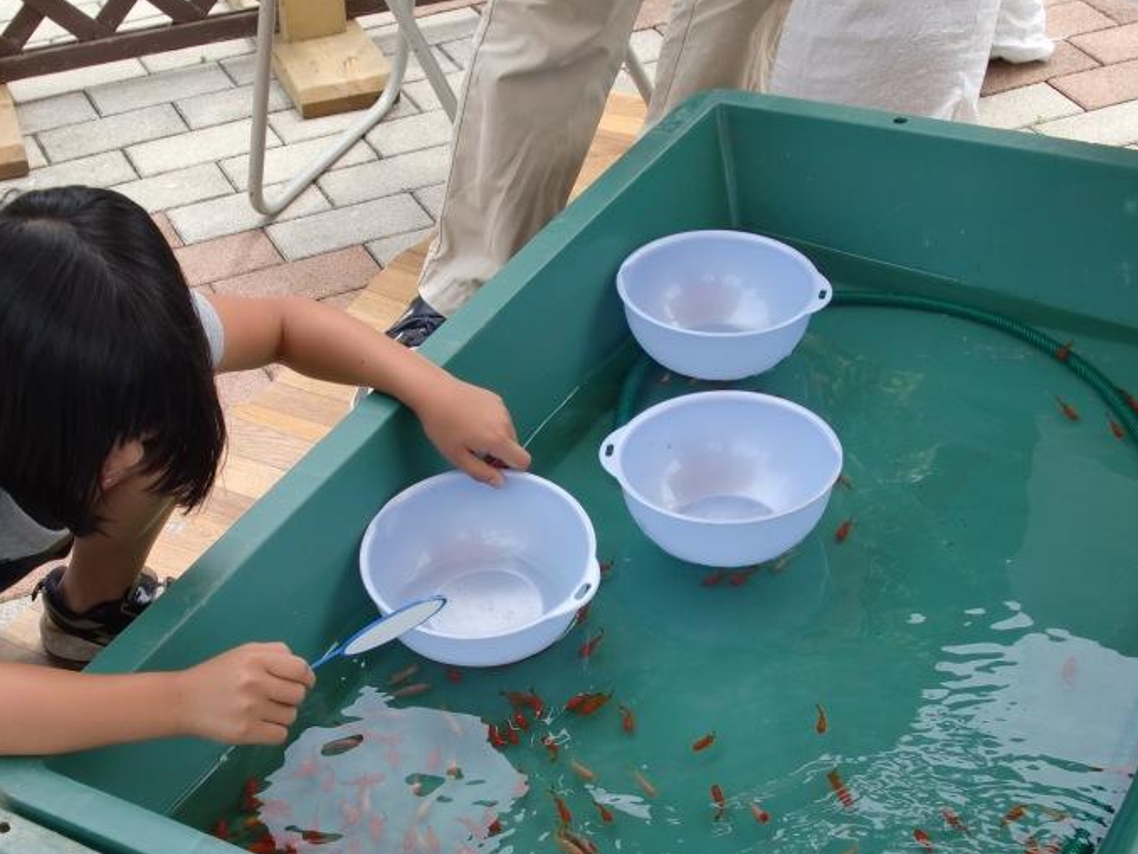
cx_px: 429
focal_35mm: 65
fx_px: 2137
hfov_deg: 29.7
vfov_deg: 22.5
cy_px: 583
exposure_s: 1/320
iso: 64
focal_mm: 7.6
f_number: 3.1
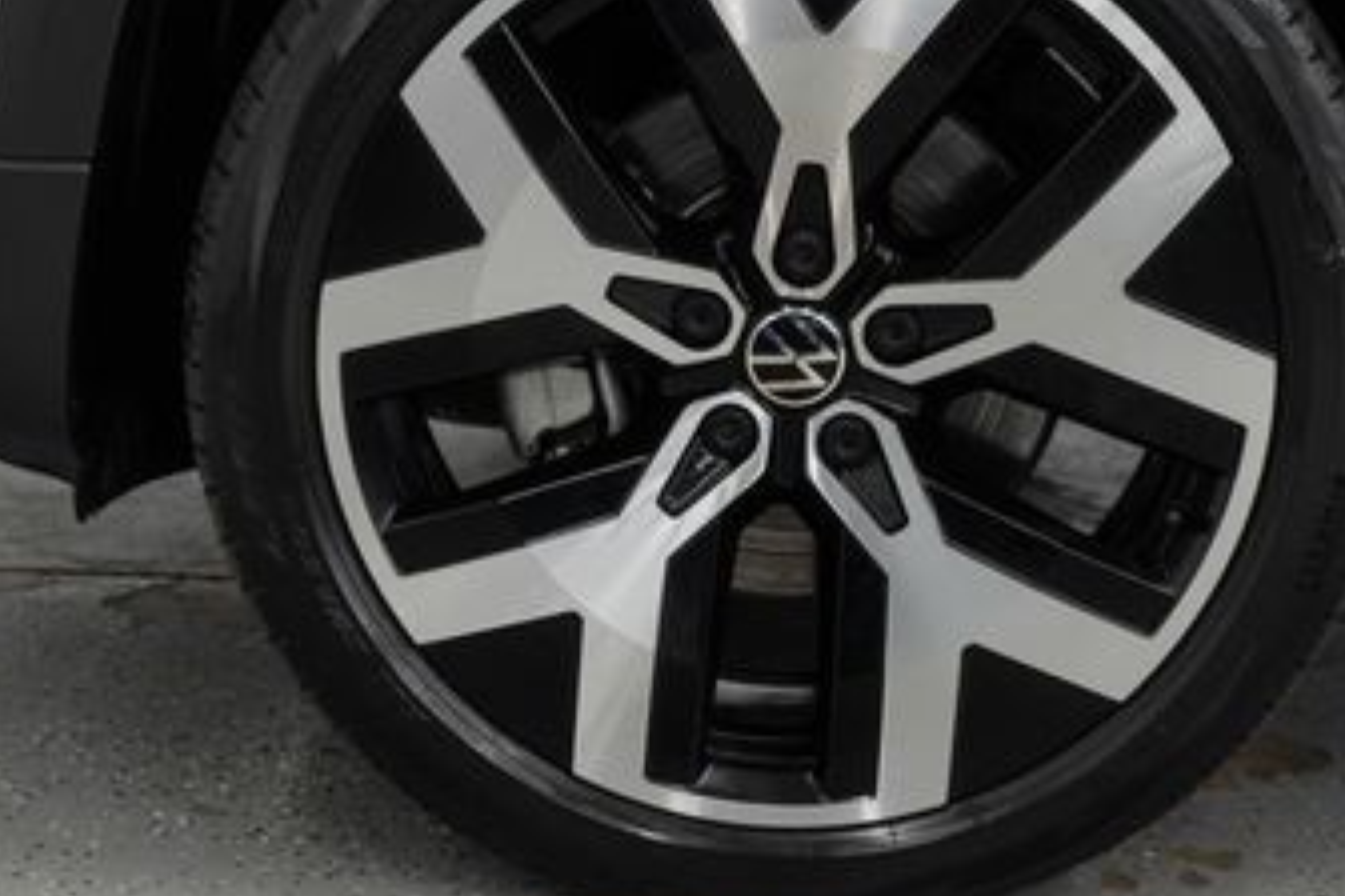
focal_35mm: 80
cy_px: 198
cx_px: 717
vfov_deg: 16.9
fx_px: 2989
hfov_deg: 25.4
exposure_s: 1/40
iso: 200
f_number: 3.2
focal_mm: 28
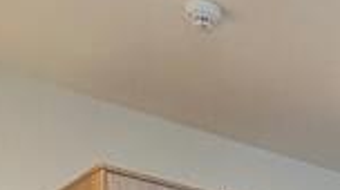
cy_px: 740
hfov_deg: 18.7
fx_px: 927
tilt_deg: -15.0
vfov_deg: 7.9
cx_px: 485
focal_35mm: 103
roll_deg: -2.3
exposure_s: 1/50
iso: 160
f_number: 2.2
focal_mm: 2.22
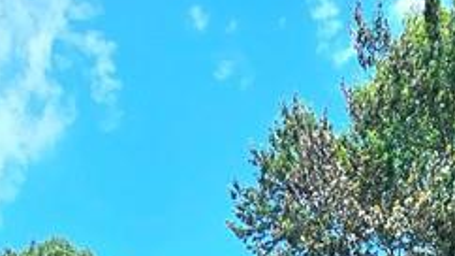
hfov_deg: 34.9
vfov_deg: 13.1
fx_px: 724
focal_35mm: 60
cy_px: 663
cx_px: 226
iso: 50
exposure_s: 1/2500
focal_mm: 2.2
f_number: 2.2
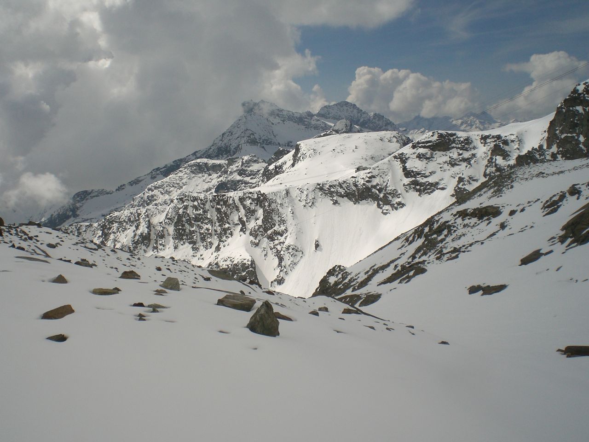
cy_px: 221
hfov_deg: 49.0
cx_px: 294
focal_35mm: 38
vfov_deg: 37.7
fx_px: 647
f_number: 4.4
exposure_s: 1/2000
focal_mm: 6.3
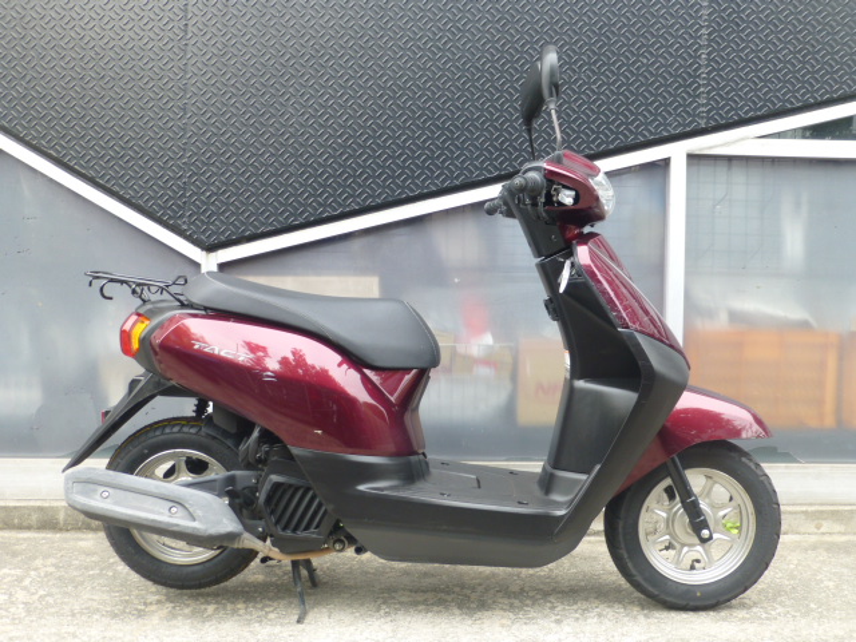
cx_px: 428
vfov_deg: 41.8
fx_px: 841
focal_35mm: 34
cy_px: 321
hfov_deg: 54.0
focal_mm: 6.1
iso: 100
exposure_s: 1/30
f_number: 3.7
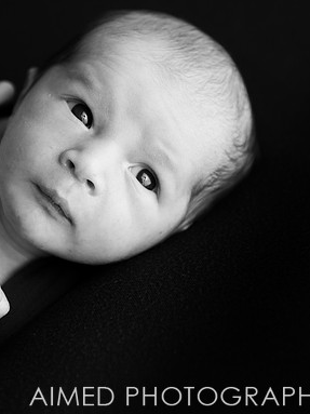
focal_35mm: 102
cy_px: 208
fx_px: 1219
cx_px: 181
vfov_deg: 19.3
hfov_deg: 14.5
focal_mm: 70
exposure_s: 1/160
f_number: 3.5
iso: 320
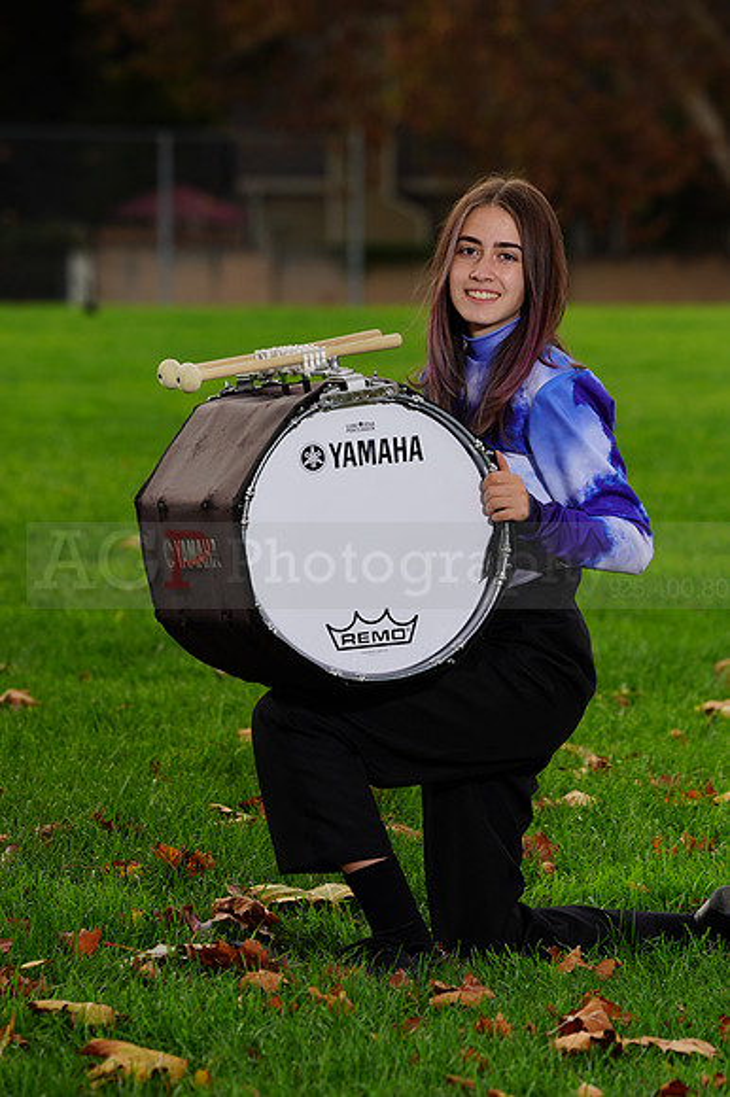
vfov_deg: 8.0
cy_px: 548
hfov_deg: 5.4
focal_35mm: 256
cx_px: 365
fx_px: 7795
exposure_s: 1/160
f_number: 8
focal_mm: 256
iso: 160
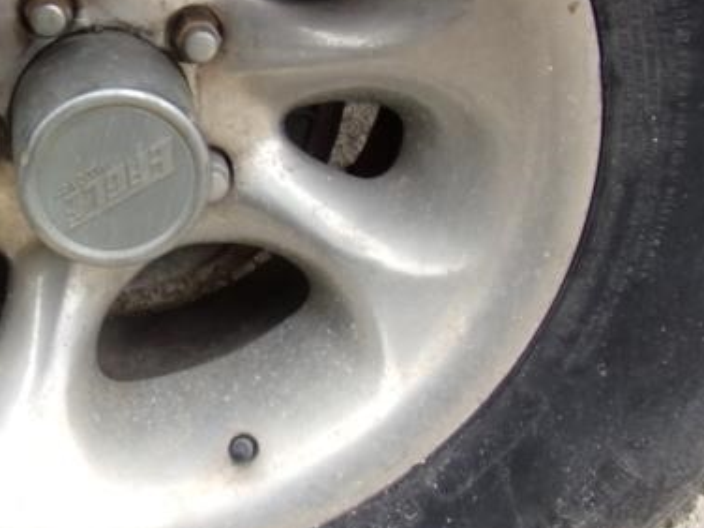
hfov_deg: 36.0
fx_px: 1037
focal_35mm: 51
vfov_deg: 28.5
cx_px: 118
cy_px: 219
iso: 80
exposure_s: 1/80
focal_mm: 4.3
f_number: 3.3
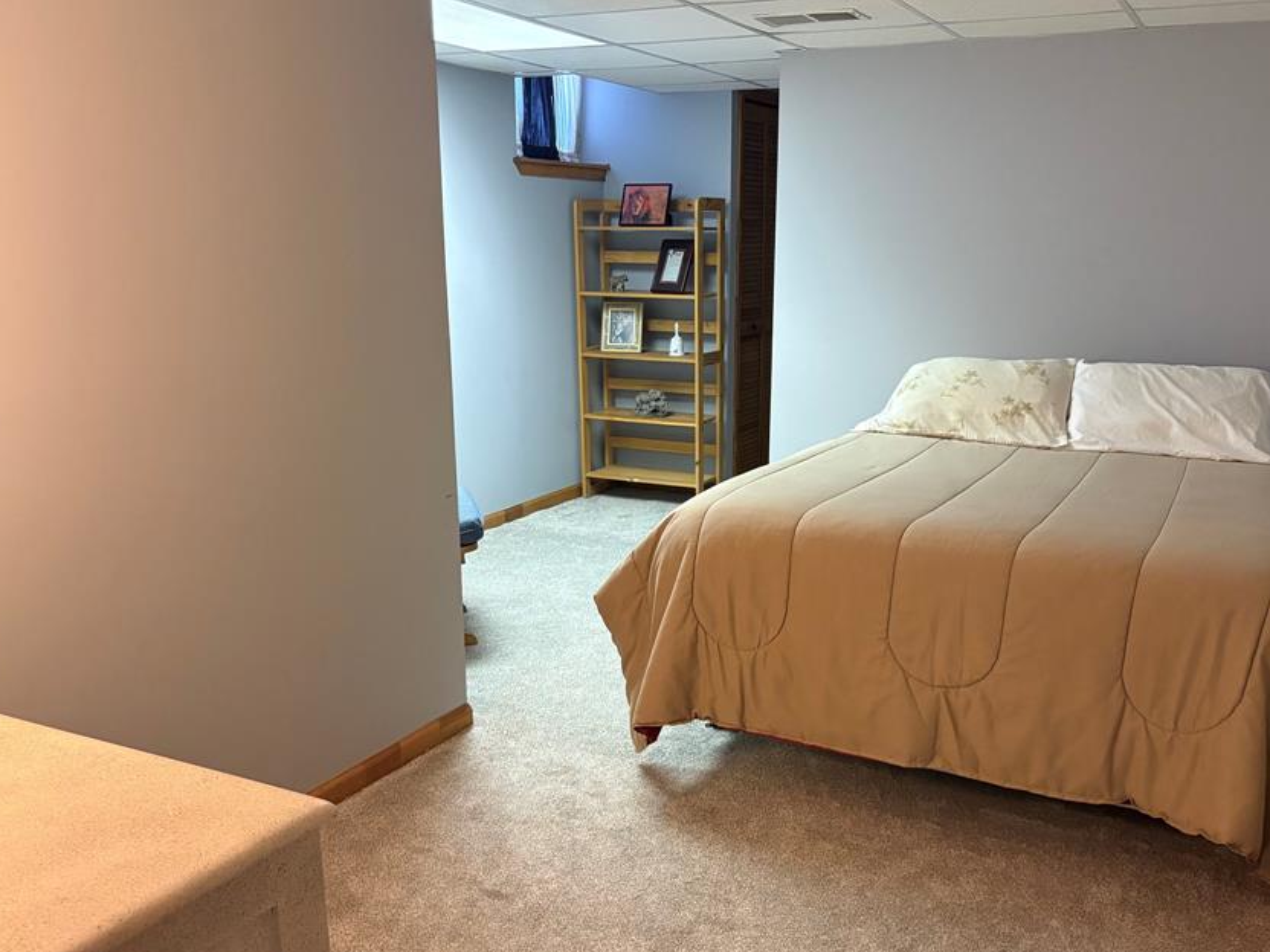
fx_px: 1174
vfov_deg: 44.0
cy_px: 560
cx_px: 708
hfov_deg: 56.7
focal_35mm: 32
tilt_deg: -14.8
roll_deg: +0.3
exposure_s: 1/60
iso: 500
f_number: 1.6
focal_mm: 5.96
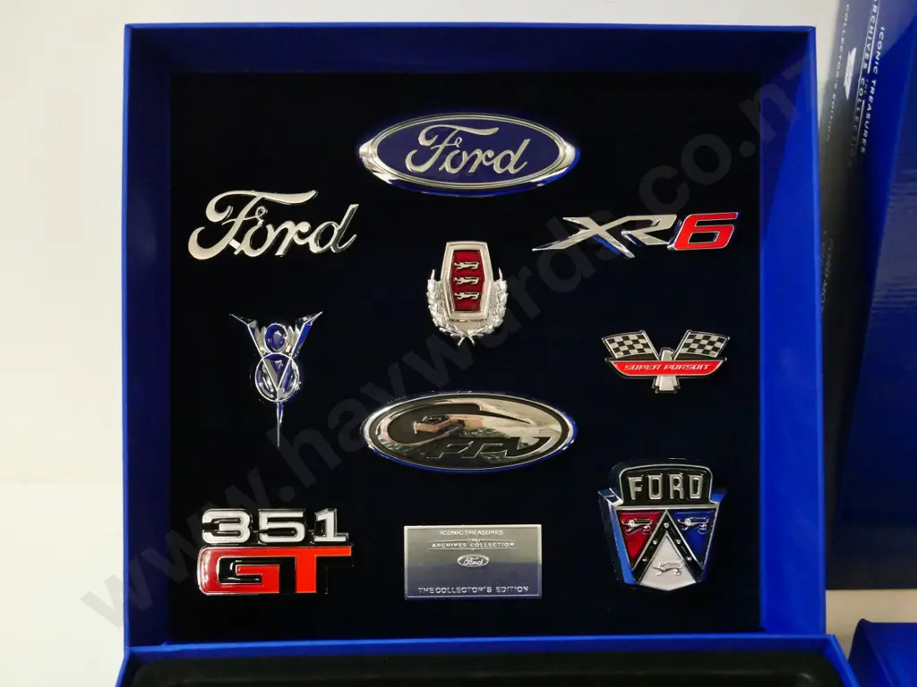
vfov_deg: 31.5
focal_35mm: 46
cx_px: 458
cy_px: 344
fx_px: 1219
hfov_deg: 41.2
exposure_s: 1/80
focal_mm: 23
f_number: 5.6
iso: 3200
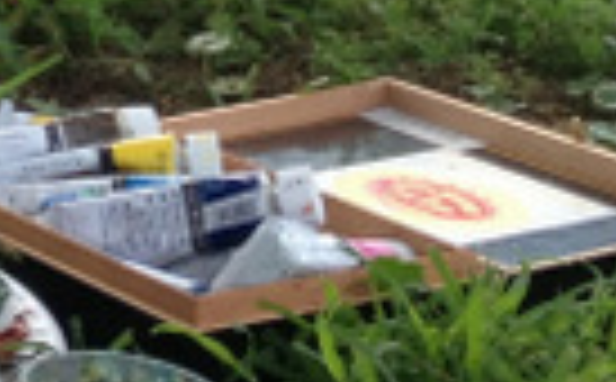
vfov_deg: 5.8
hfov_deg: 9.4
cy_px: -566
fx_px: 3636
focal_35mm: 217
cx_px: -378
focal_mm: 4.28
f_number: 2.4
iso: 64
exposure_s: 1/424
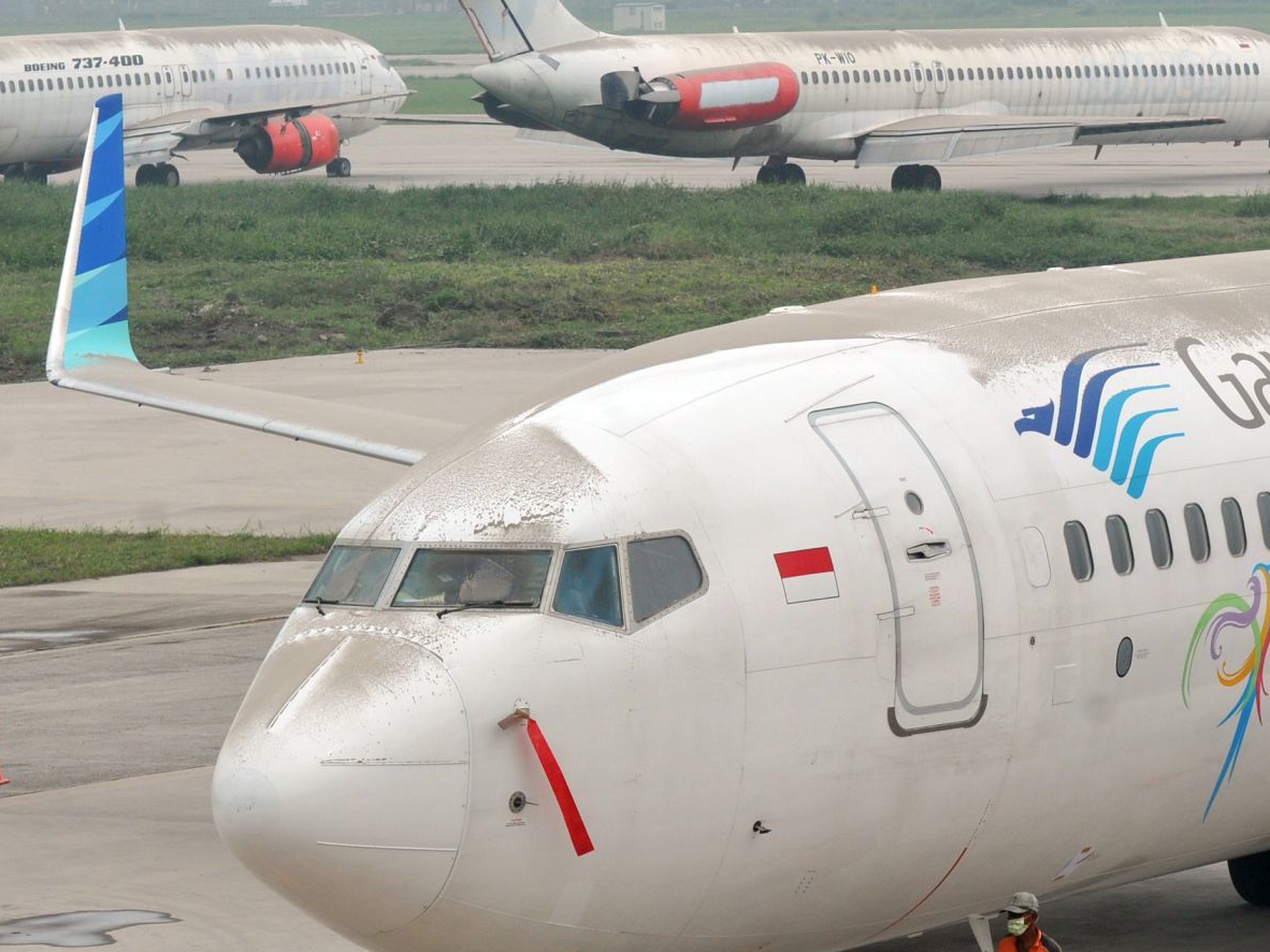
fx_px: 15106
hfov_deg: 4.8
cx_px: 746
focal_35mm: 412
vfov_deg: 3.6
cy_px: 539
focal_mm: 165
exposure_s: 1/400
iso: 250
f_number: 8
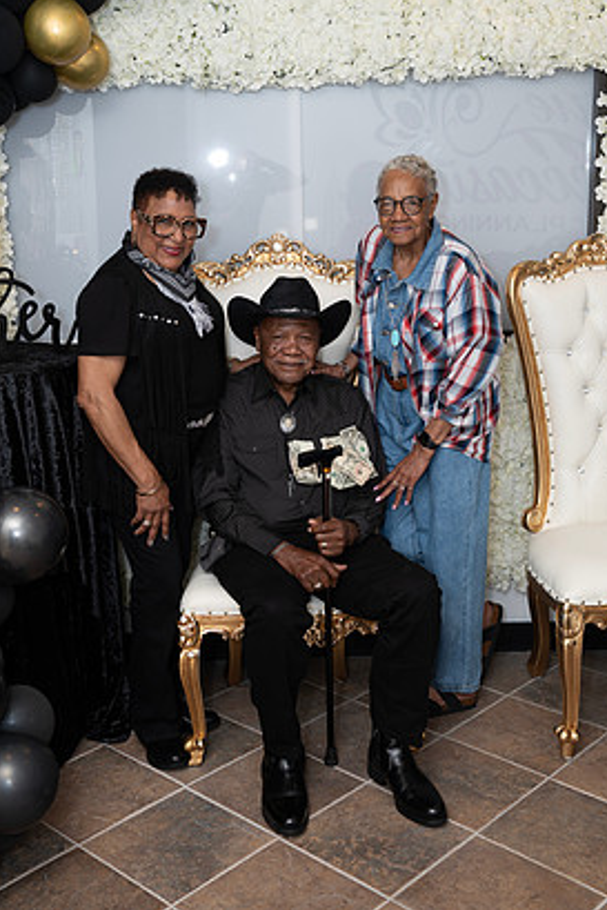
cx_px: 296
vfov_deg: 44.4
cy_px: 412
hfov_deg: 30.5
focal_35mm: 44
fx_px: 1112
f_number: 4
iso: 200
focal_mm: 40
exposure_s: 1/125
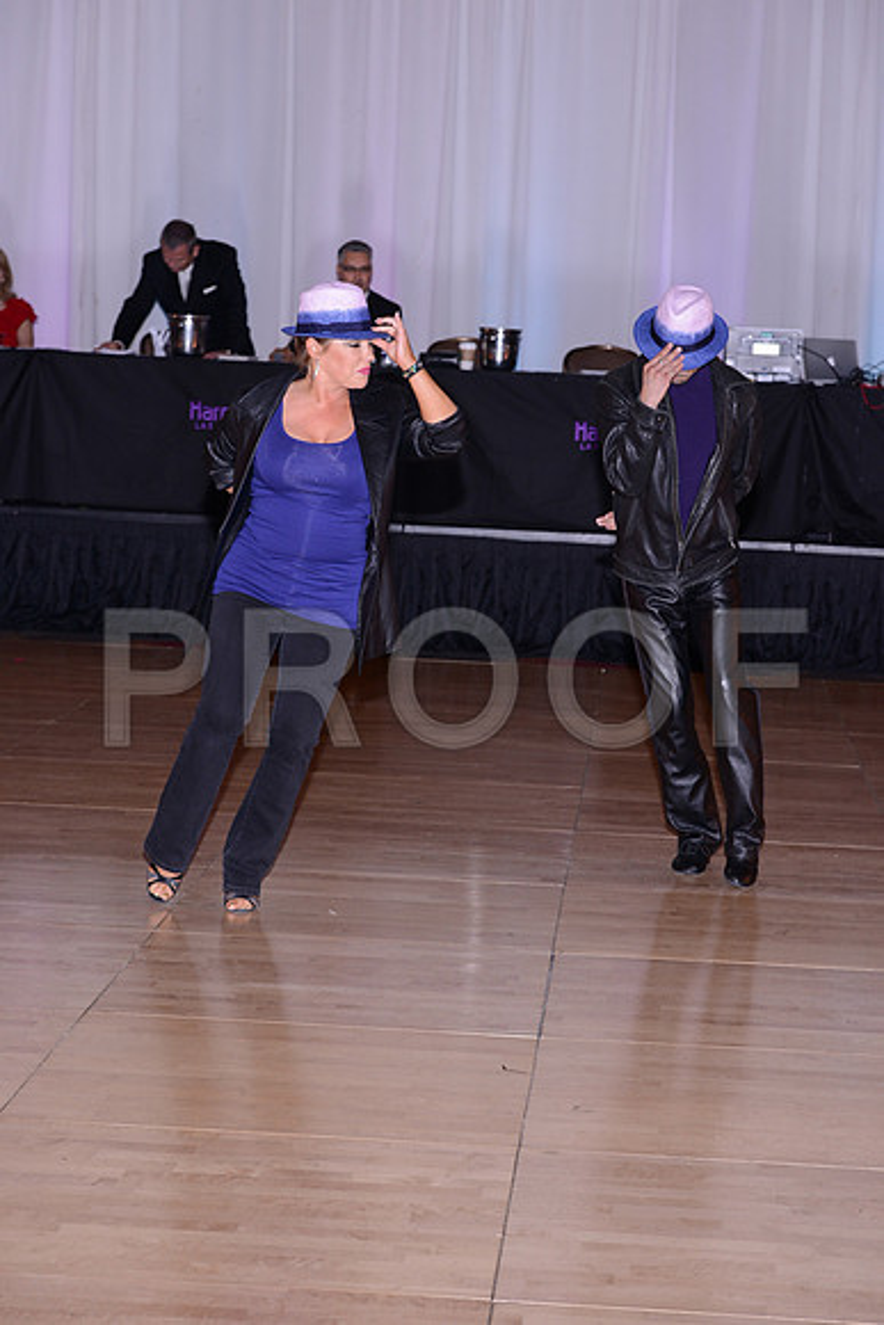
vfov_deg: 22.1
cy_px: 662
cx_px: 442
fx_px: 3386
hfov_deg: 14.9
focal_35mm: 92
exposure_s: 1/250
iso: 800
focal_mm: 92
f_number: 7.1
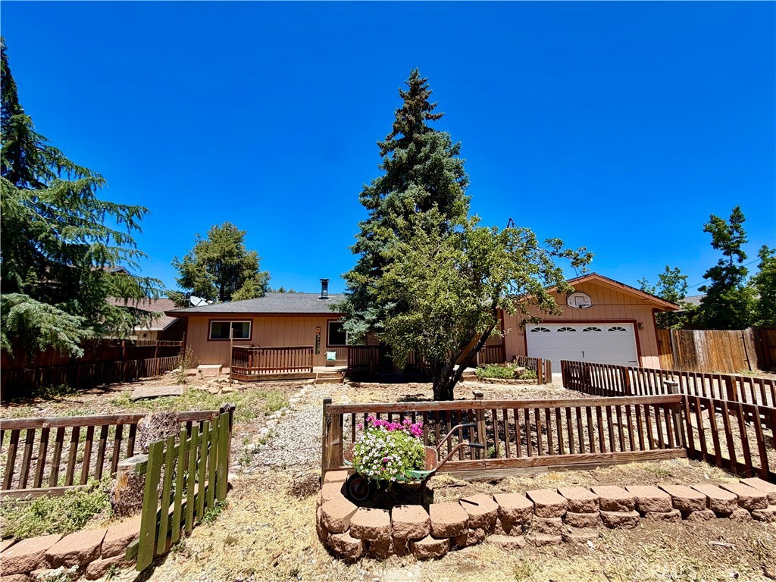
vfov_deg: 85.7
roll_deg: +0.6
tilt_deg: +9.2
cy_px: 291
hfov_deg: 102.1
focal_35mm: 14
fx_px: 314
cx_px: 388
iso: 25
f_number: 2.2
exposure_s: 1/770
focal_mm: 2.22
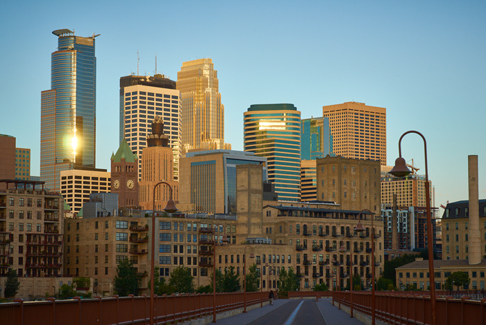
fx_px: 1350
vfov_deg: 13.7
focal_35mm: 100
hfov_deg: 20.4
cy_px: 162
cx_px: 243
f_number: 8
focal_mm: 100
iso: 200
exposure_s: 1/250
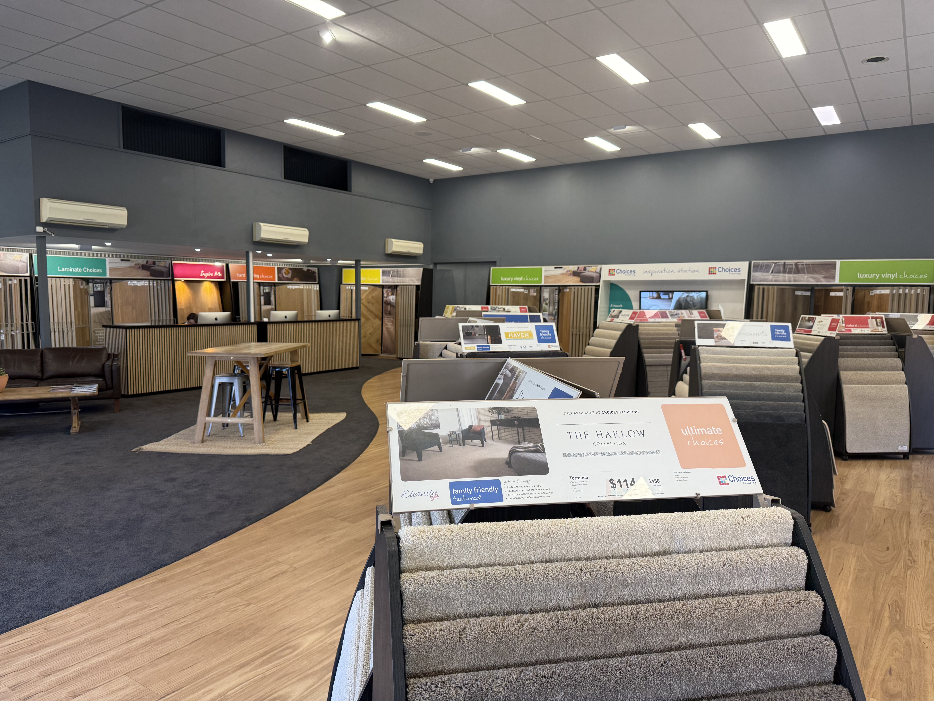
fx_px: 648
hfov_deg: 71.6
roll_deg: -0.9
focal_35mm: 24
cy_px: 350
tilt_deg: -4.5
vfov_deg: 56.8
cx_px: 467
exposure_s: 1/100
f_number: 1.78
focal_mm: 6.76
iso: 100
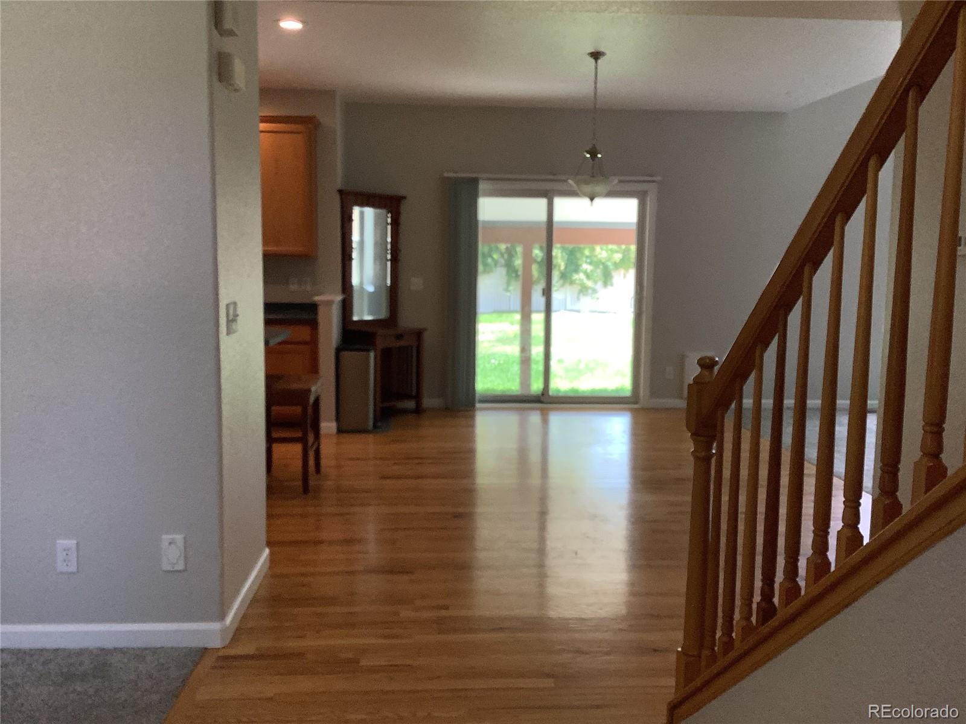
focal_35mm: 31
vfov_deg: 45.4
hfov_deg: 58.4
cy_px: 362
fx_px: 865
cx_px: 483
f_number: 2.4
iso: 50
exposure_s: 1/120
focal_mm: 3.3
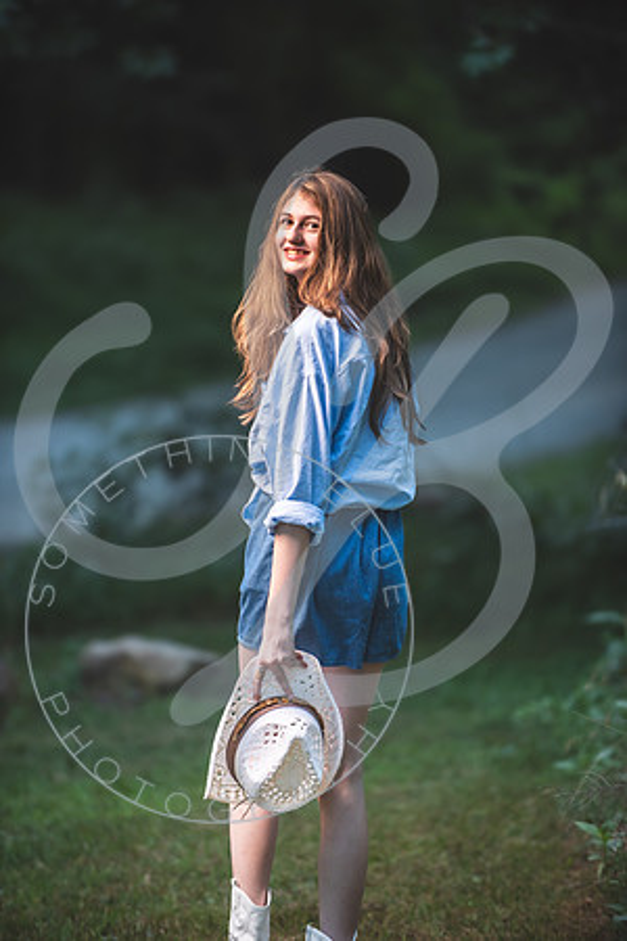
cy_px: 470
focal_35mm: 175
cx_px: 314
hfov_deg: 7.8
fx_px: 4572
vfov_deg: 11.7
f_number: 2.8
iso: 400
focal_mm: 175
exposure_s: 1/400
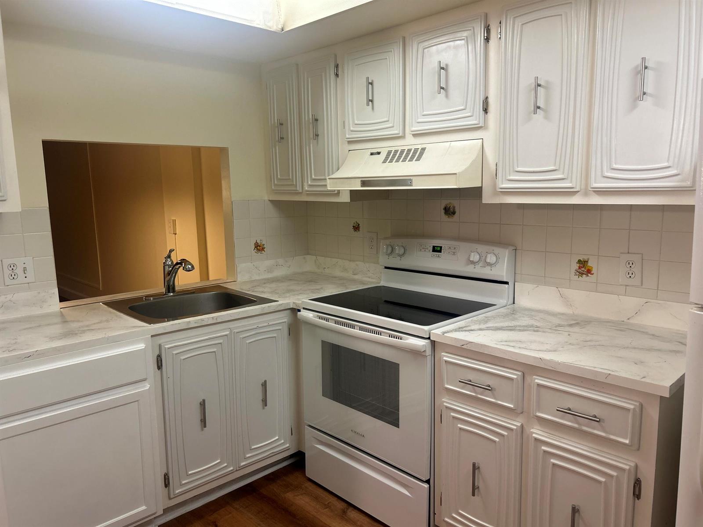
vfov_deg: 53.1
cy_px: 264
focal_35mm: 26
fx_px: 528
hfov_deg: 67.3
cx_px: 352
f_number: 1.5
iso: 80
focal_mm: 5.7
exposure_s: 1/60
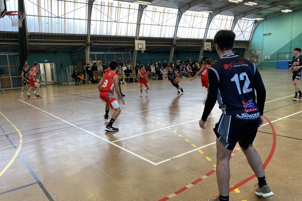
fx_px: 235
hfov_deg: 65.5
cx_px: 147
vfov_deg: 46.4
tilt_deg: -11.6
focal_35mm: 28
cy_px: 102
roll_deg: +3.6
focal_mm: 4.25
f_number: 1.8
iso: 100
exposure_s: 1/100
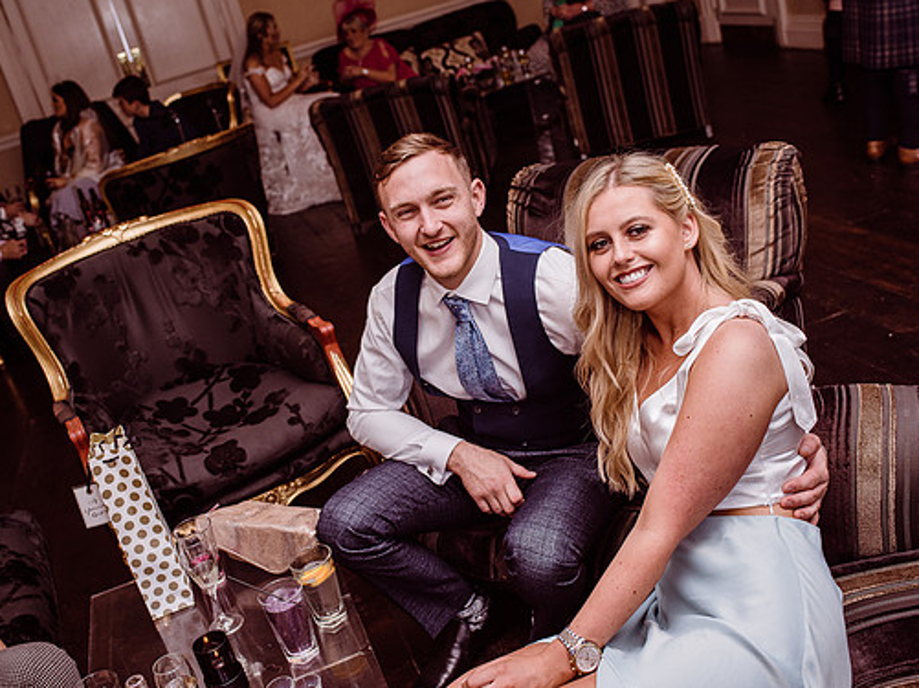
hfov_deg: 47.9
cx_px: 435
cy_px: 346
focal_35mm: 39
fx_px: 1035
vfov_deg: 36.8
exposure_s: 1/200
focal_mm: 35
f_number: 4.5
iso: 400
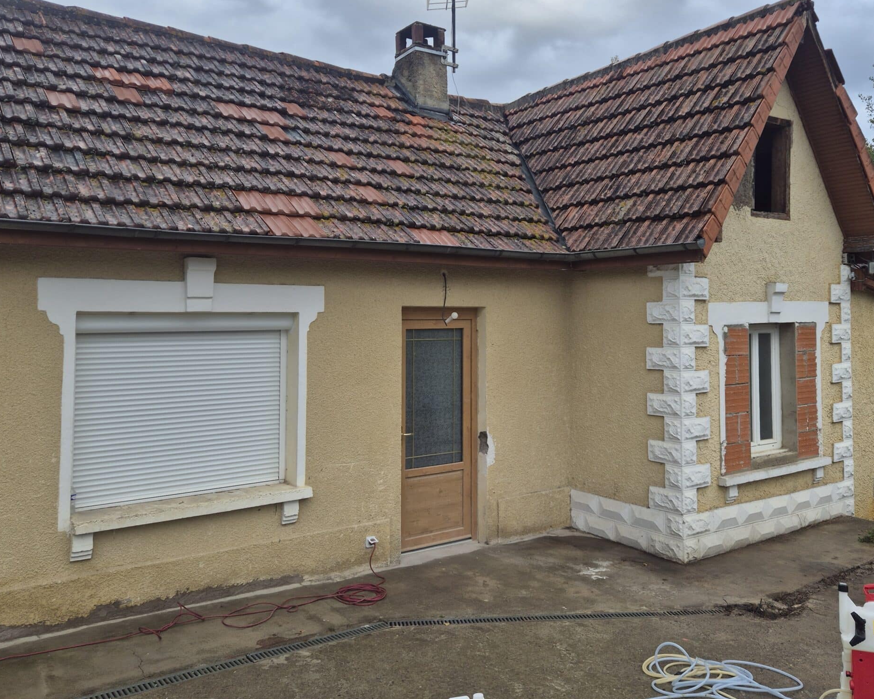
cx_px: 485
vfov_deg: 46.9
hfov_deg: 57.1
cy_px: 282
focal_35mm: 31
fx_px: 802
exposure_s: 1/516
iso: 25
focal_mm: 5.4
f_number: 1.8
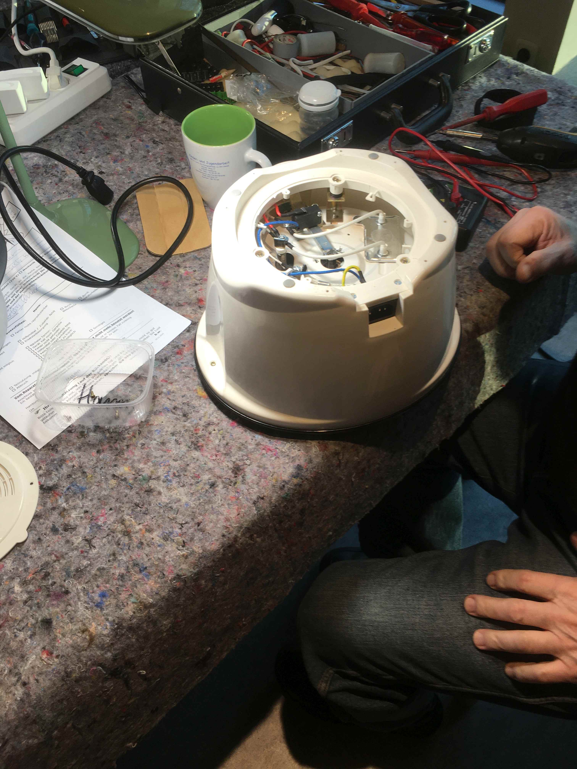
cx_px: 288
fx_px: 645
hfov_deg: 48.2
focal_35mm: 29
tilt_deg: -52.1
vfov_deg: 61.7
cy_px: 384
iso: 25
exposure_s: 1/50
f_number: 2.2
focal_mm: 4.15
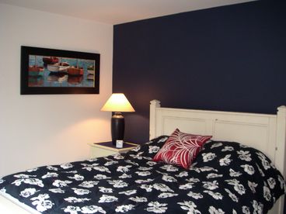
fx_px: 306
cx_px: 143
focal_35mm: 37
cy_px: 107
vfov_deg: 38.7
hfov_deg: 50.1
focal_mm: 5.7
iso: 160
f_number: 2.8
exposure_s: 1/50
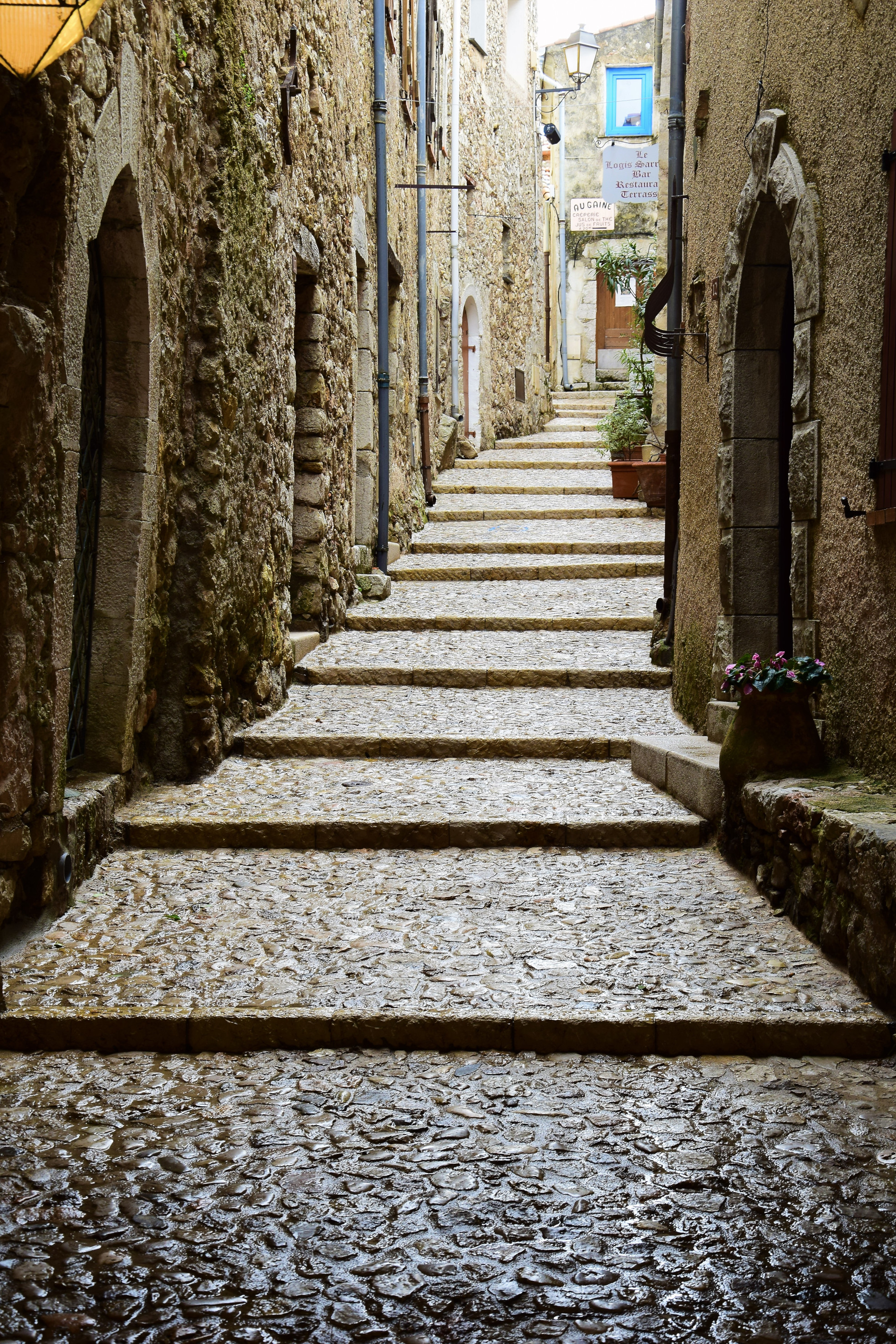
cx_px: 448
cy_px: 672
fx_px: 2352
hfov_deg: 21.6
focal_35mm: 63
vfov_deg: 31.9
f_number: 8
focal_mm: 42
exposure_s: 1/30
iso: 200
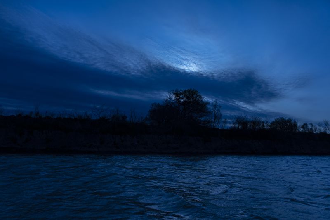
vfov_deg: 47.9
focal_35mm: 27
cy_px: 110
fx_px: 247
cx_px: 165
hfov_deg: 67.4
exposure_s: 1/8000
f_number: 3.5
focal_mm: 18
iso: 100
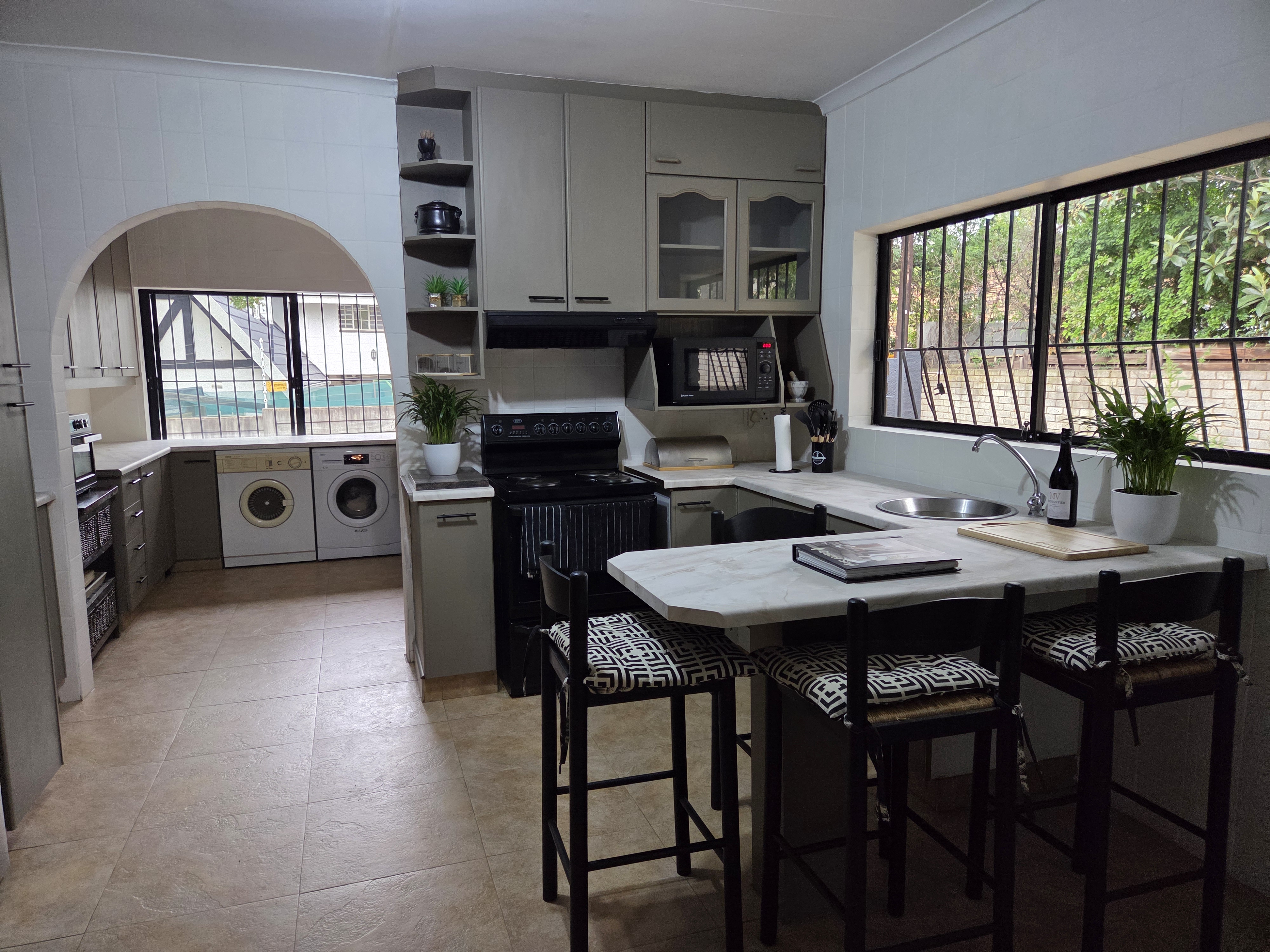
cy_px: 476
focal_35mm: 23
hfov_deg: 73.9
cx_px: 635
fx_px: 844
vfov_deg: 58.9
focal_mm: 5.4
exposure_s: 1/100
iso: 320
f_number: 1.8
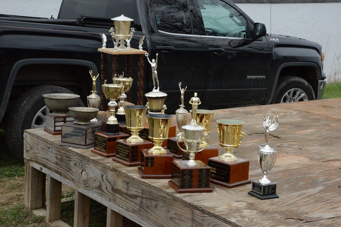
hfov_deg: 30.5
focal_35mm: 66
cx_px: 170
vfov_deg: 20.6
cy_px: 114
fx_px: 625
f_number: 16
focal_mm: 66
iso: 5000
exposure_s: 1/800
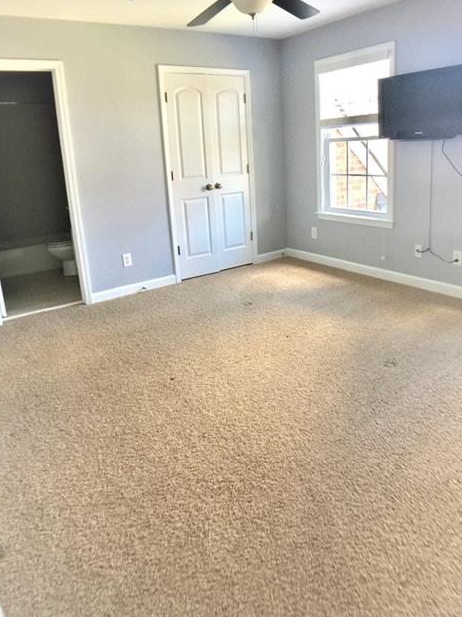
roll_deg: +2.7
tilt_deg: -13.7
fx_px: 641
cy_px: 269
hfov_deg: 39.6
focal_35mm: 36
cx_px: 248
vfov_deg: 51.2
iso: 40
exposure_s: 1/15
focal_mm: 4.15
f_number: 2.2
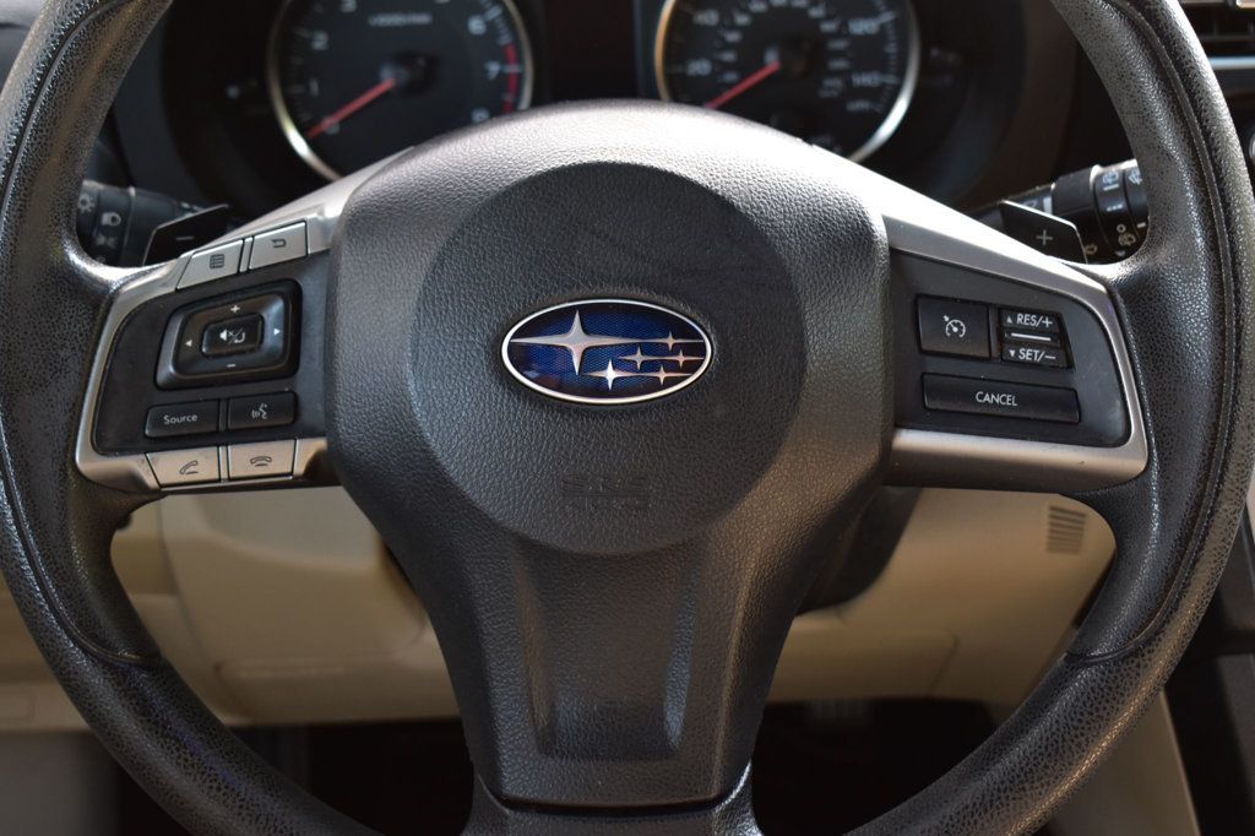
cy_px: 418
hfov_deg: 31.9
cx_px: 628
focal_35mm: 63
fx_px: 2195
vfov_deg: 21.6
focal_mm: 42
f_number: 6.3
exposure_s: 1/20
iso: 400
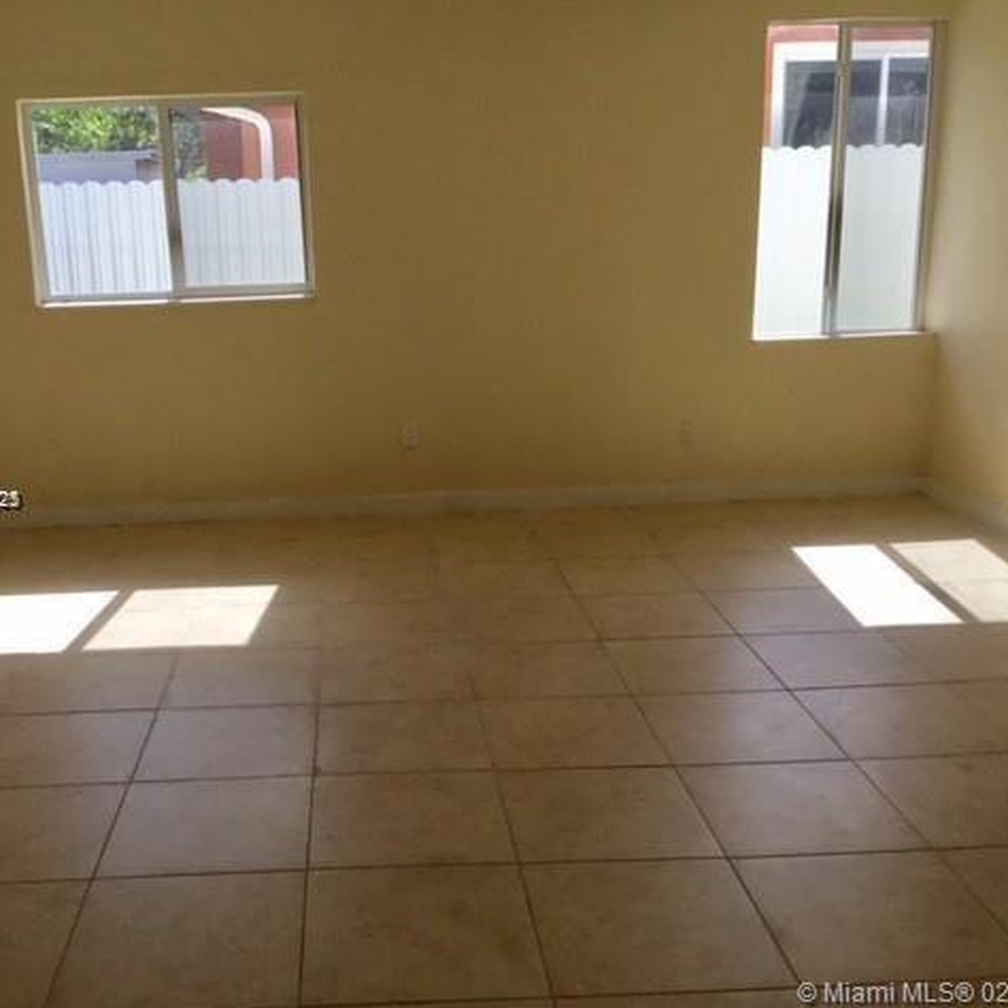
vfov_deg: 44.9
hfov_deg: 44.7
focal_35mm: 37
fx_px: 1219
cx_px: 406
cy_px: 502
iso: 25
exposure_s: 1/468
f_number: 2.4
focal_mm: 3.3
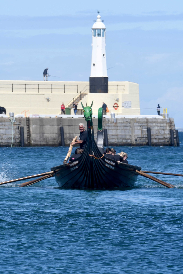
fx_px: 4003
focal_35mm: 525
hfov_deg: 2.6
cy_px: 137
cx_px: 92
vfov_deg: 3.9
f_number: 13
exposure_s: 1/640
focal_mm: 350
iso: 640
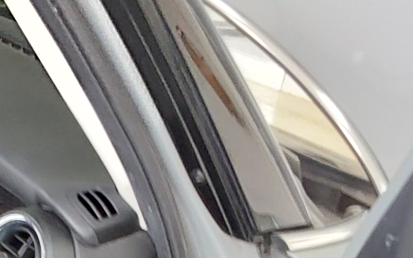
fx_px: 1205
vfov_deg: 11.1
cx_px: 13
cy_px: 524
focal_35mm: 107
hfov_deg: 19.0
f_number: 1.9
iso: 160
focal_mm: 2.91
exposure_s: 1/60
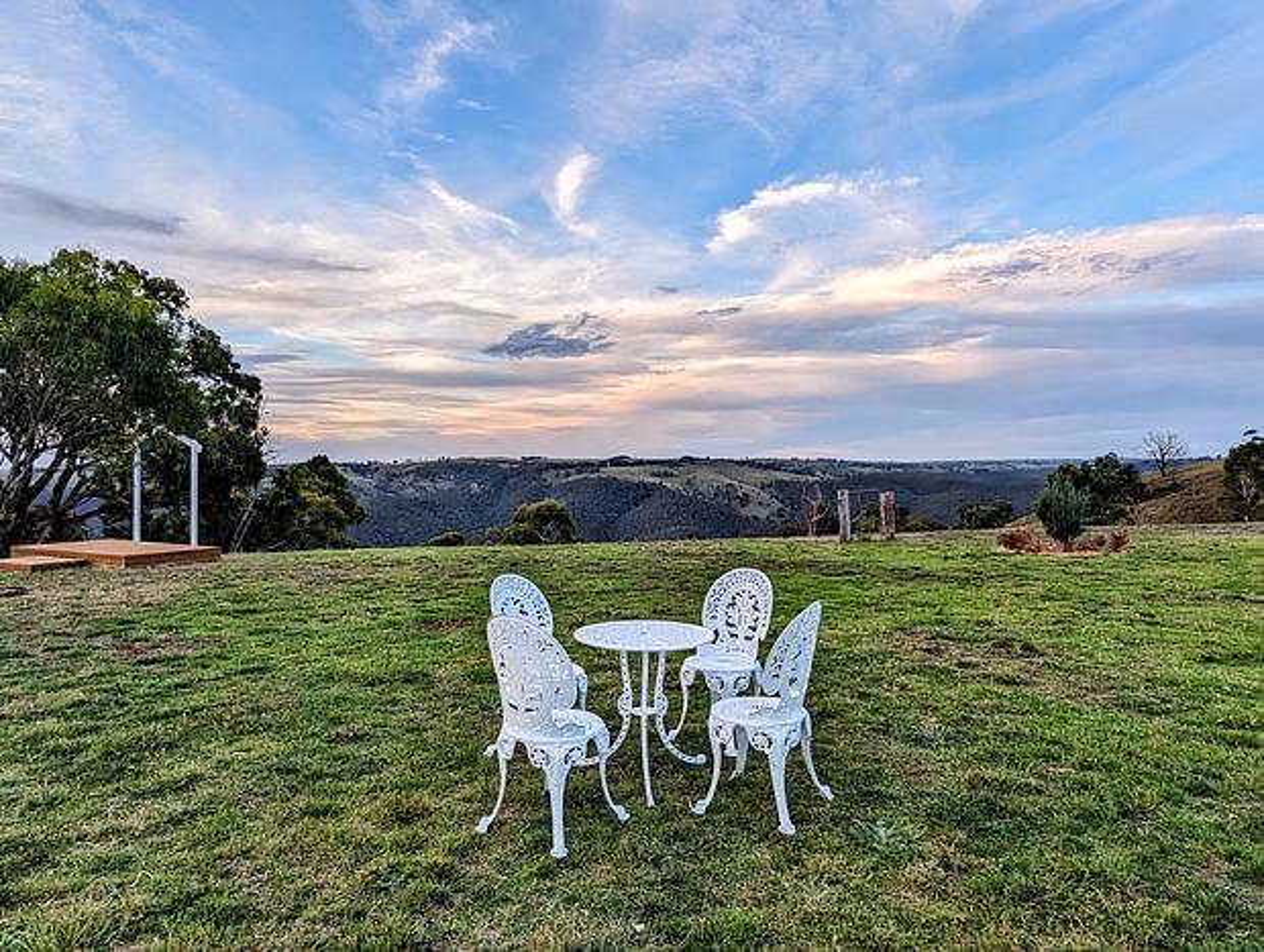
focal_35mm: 16
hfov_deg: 94.4
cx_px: 632
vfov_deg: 78.3
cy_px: 476
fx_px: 585
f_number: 2.2
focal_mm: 2.35
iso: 55
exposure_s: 1/152
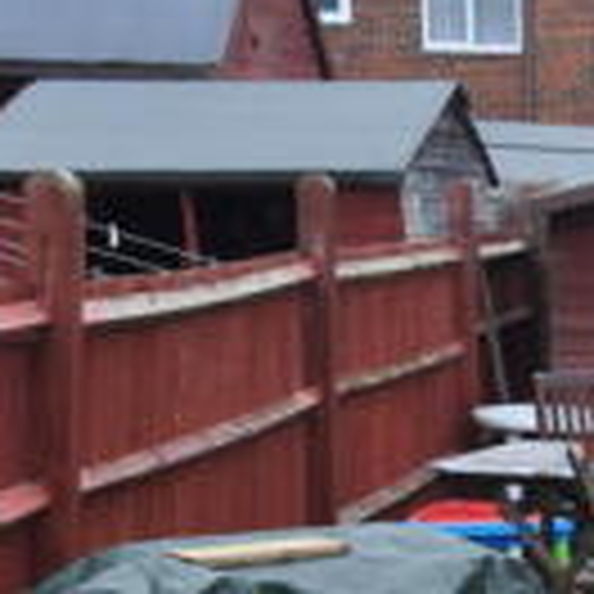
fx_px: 2213
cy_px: 783
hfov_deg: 14.1
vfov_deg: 14.6
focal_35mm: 114
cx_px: 936
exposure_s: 1/100
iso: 400
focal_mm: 18
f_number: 5
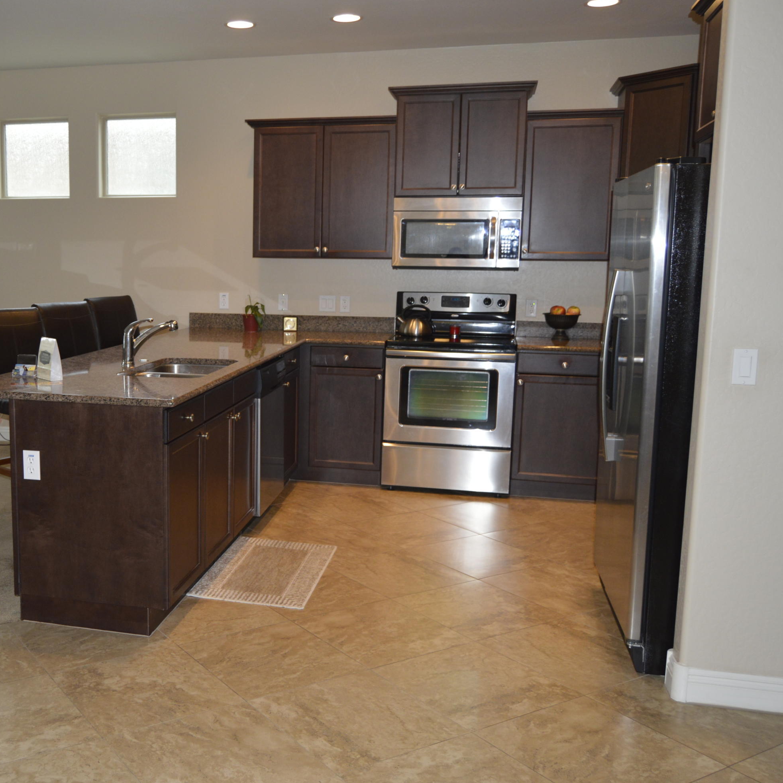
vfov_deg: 47.2
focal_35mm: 35
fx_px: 896
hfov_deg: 45.9
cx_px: 218
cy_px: 389
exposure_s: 1/60
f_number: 3.5
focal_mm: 18
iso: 640
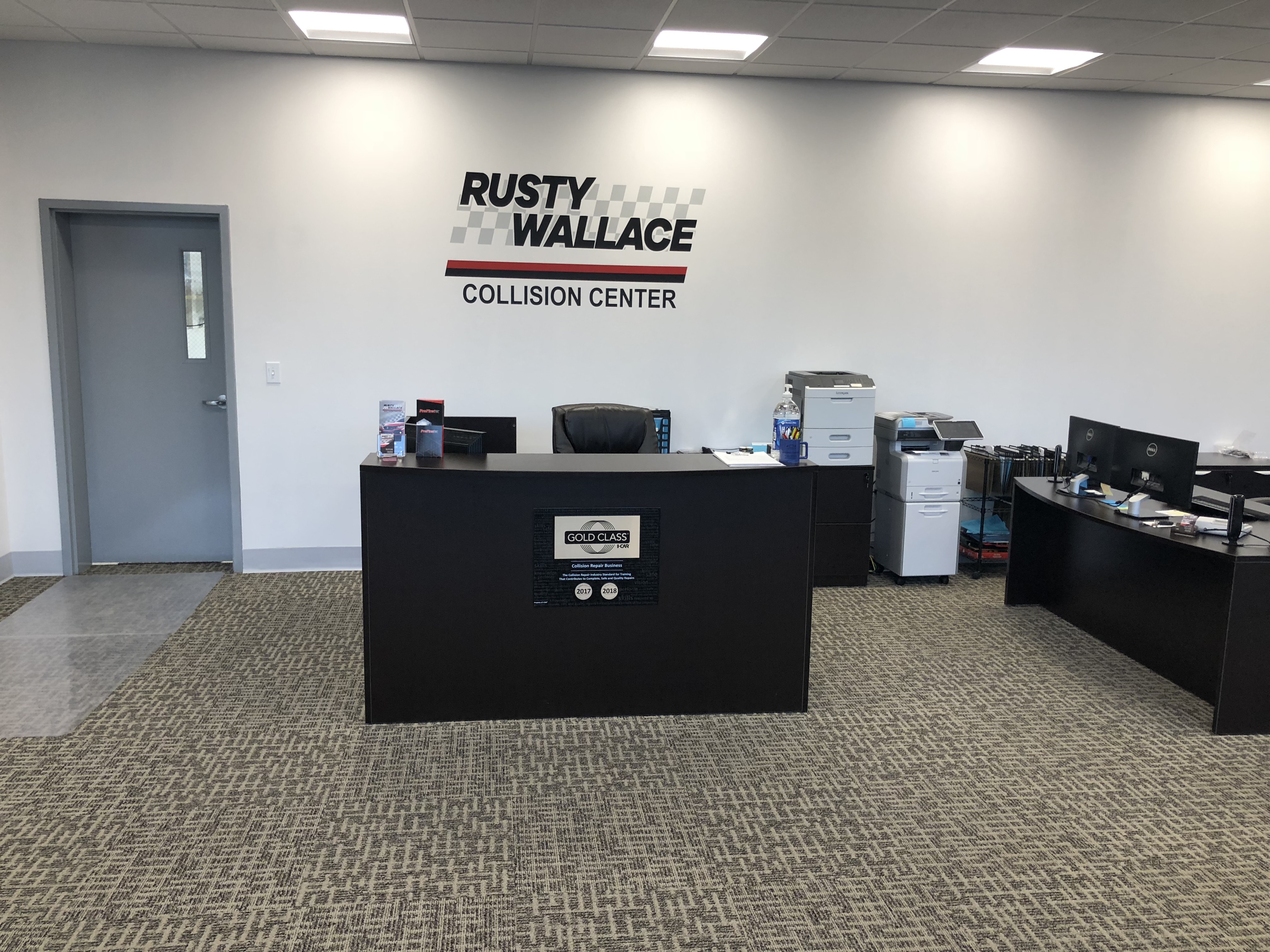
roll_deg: -0.8
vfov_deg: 49.7
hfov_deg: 63.4
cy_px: 476
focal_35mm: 28
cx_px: 635
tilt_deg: -7.4
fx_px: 1027
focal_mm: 4
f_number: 1.8
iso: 25
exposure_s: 1/30
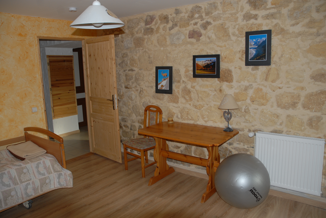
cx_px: 163
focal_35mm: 27
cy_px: 109
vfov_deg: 48.0
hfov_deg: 67.3
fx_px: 245
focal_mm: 18
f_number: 4.5
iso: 200
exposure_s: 1/60
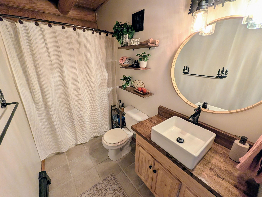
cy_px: 99
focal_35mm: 13
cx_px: 127
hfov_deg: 106.1
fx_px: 99
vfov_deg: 90.1
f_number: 1.7
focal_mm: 2.02
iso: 66
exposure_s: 1/24
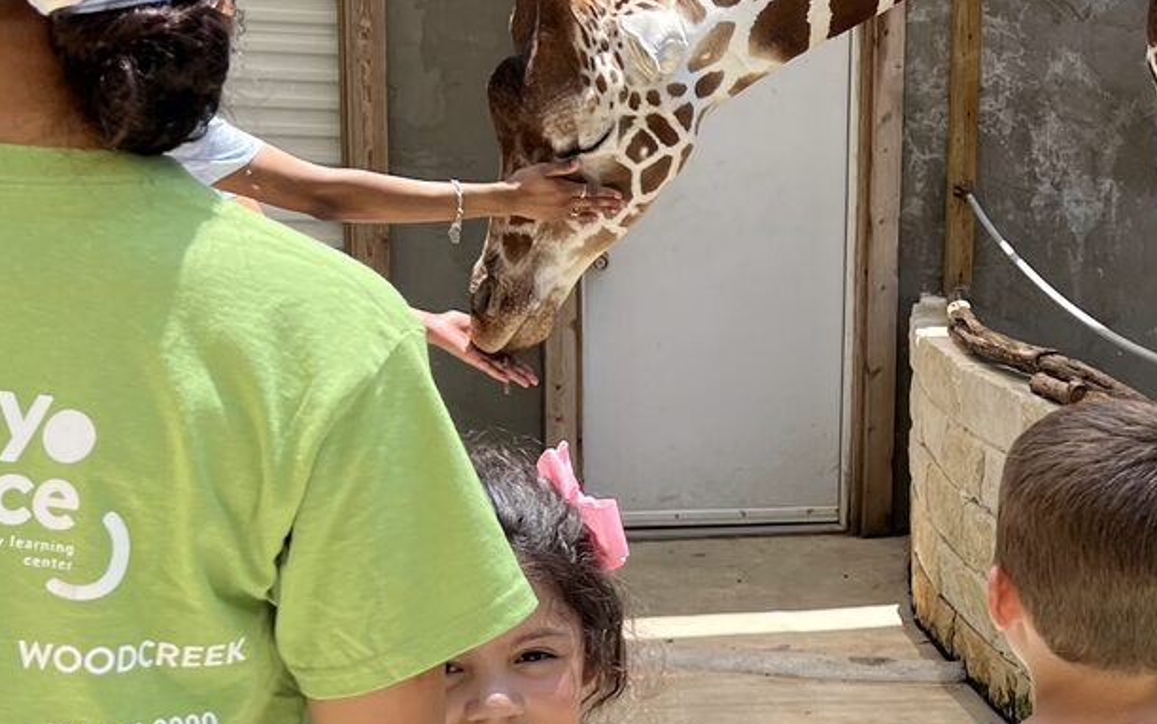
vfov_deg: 18.0
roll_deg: -1.6
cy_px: 554
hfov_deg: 27.4
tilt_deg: -9.8
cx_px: 1083
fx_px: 2271
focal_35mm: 72
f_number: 1.5
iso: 50
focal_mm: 5.7
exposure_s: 1/1280
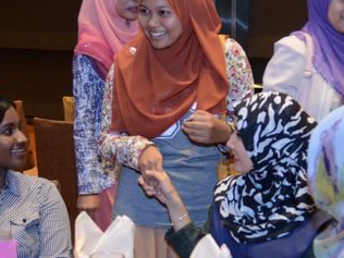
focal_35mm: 102
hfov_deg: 19.3
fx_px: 1014
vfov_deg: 14.5
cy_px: 161
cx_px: 163
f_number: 2.8
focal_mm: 28
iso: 1250
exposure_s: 1/60
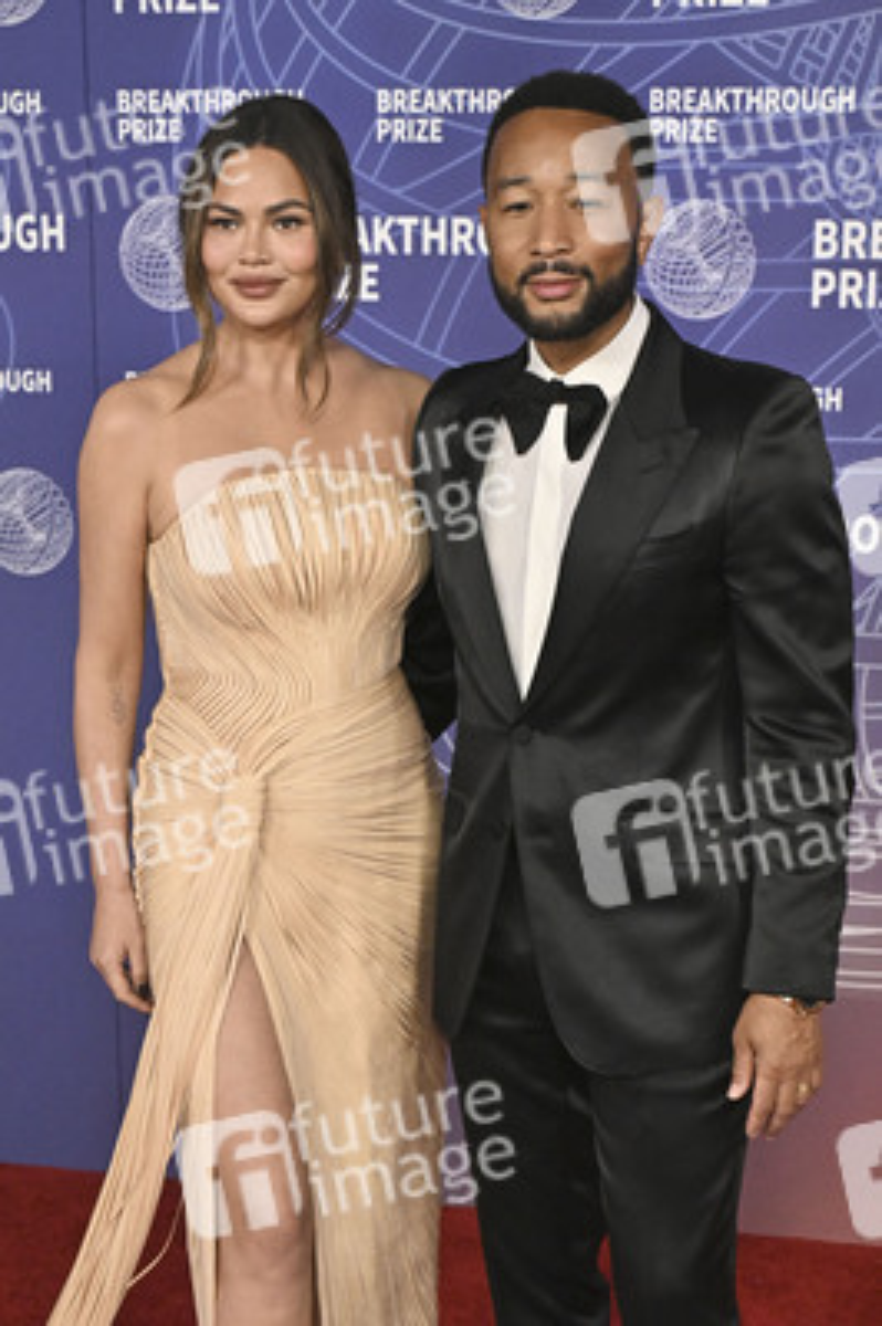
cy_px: 663
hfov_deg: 36.8
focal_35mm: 36
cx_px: 441
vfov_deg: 53.2
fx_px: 1325
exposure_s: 1/320
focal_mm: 36
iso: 2000
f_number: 4
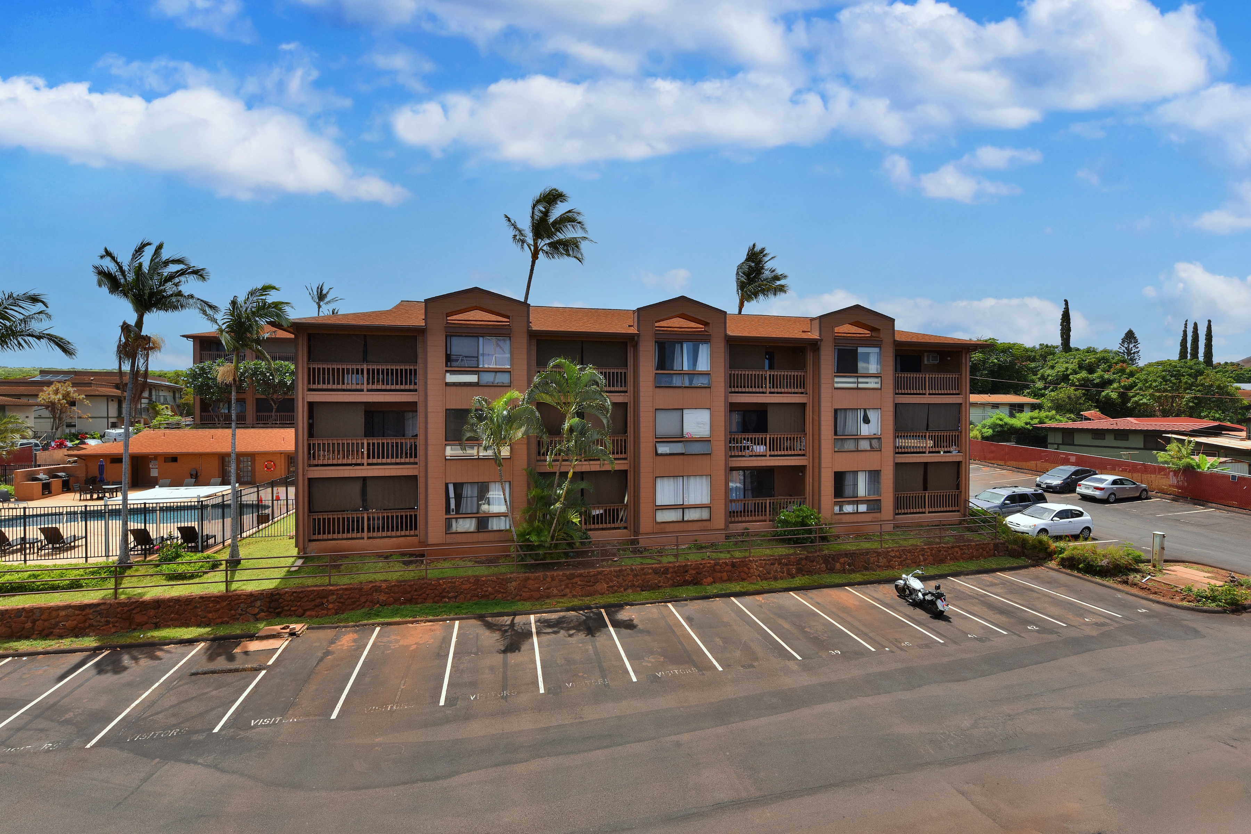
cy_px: 417
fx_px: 556
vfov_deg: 73.7
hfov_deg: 96.7
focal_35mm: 16
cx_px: 626
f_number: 11
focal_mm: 16
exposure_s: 1/200
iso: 100
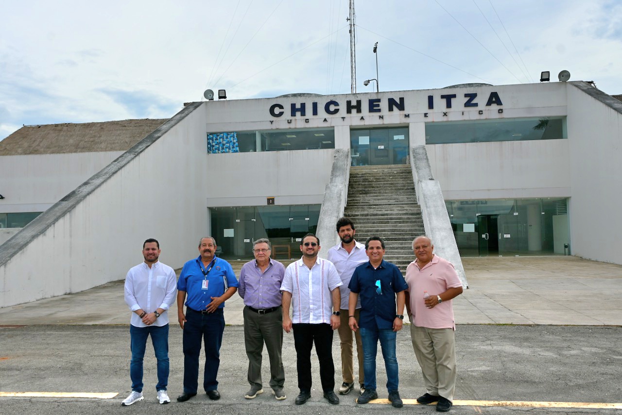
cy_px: 208
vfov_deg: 42.7
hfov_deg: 60.7
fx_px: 531
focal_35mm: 31
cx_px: 311
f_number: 7.1
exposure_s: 1/400
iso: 100
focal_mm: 20.5
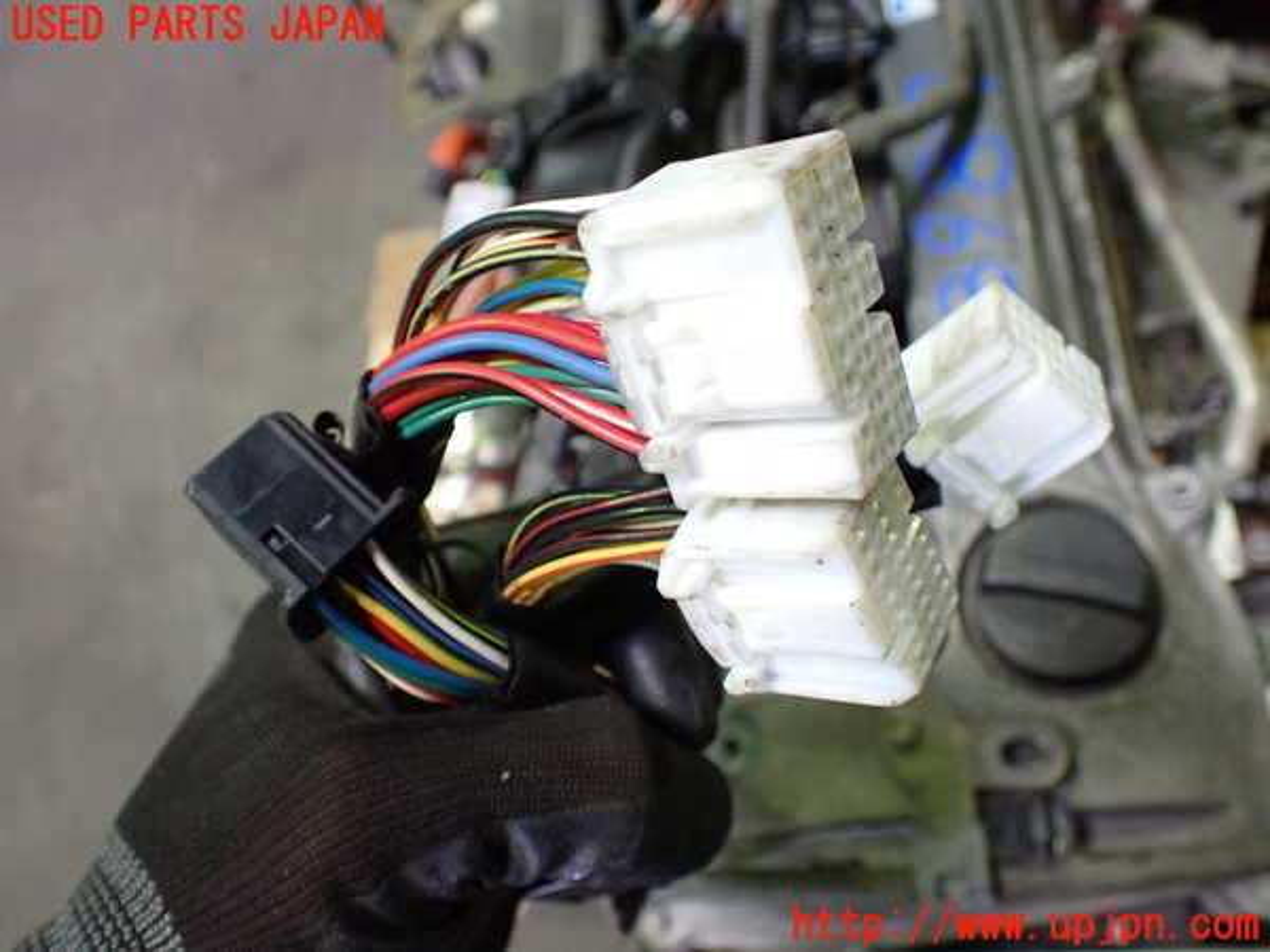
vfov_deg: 46.8
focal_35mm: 30
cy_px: 476
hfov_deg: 60.0
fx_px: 1101
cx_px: 635
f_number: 2.3
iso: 800
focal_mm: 5.4
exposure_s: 1/100
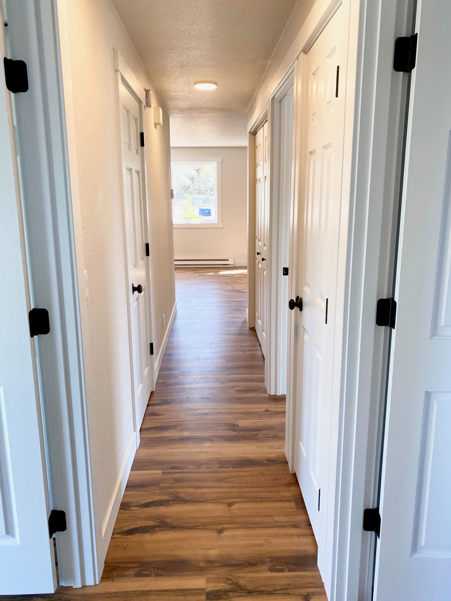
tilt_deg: -11.0
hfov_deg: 53.1
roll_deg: +0.1
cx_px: 226
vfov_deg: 67.3
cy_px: 300
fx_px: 452
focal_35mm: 26
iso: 100
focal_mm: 4.25
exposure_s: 1/120
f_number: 1.8
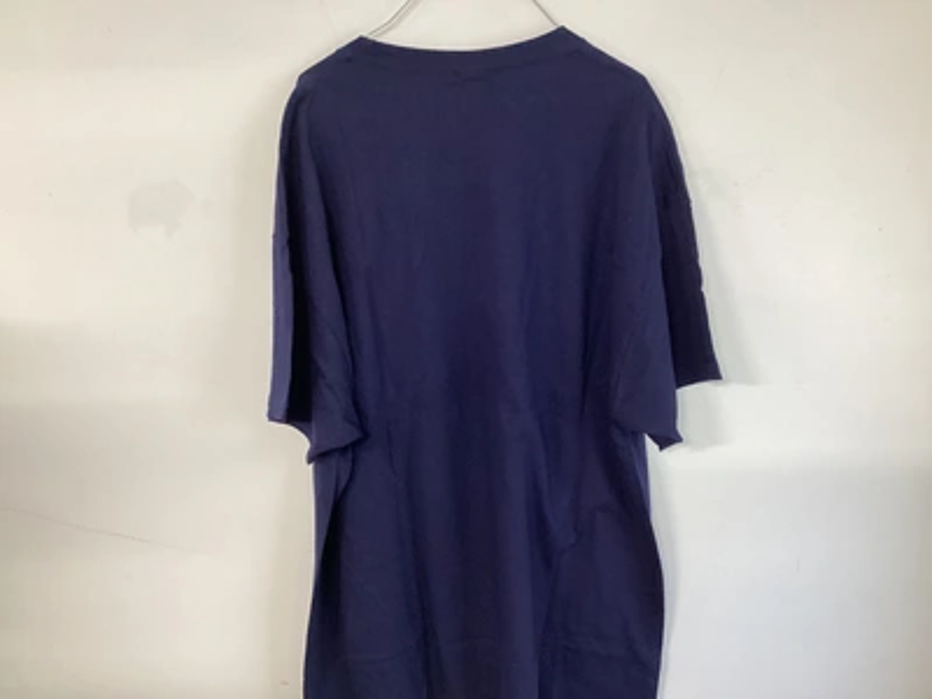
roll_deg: +0.4
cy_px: 350
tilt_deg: -16.1
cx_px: 466
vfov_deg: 45.4
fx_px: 835
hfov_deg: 58.4
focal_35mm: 31
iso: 200
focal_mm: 3.3
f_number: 2.4
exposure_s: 1/60
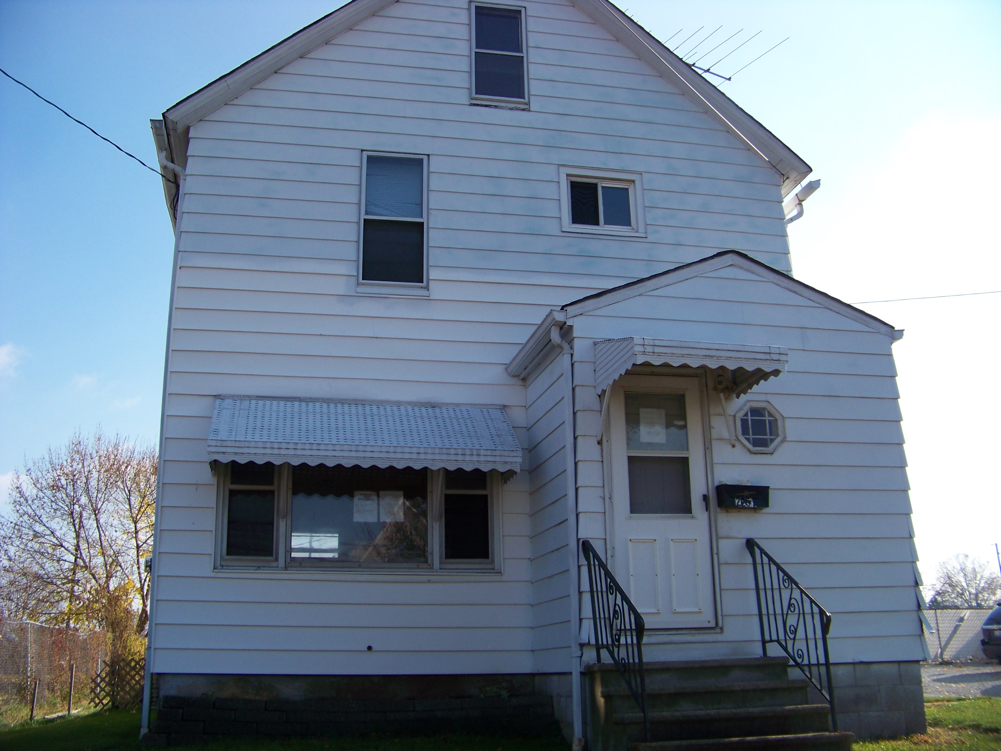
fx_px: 1041
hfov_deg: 51.4
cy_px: 376
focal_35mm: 36
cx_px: 500
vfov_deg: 39.7
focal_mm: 5.85
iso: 64
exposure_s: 1/800
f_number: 2.8
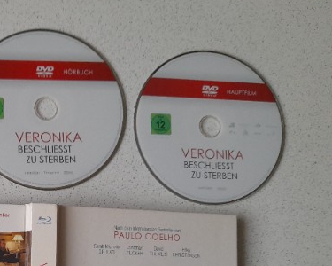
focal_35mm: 52
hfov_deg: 33.3
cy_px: 246
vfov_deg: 27.9
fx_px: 511
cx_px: 10
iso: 200
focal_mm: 4.6
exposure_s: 1/50
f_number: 2
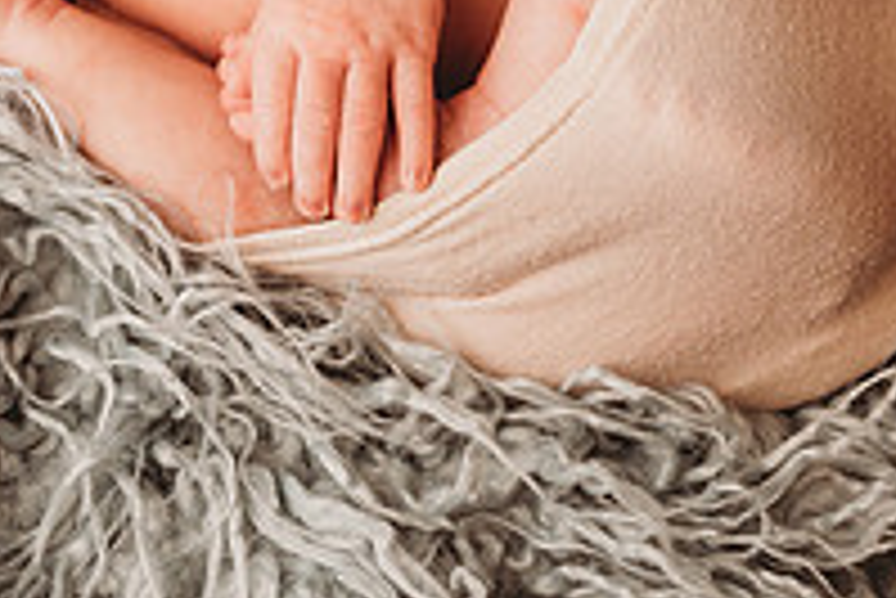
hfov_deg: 28.3
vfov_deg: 18.2
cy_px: -182
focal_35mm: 70
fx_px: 1743
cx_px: 207
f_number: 2.5
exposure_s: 1/160
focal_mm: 24
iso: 100
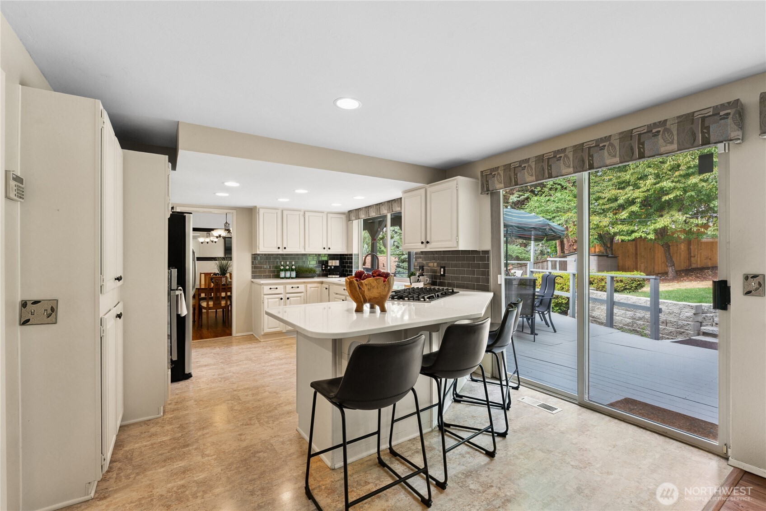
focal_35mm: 16
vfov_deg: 73.8
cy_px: 256
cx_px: 383
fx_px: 340
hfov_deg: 96.7
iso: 400
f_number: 9
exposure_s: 1/25
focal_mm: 16
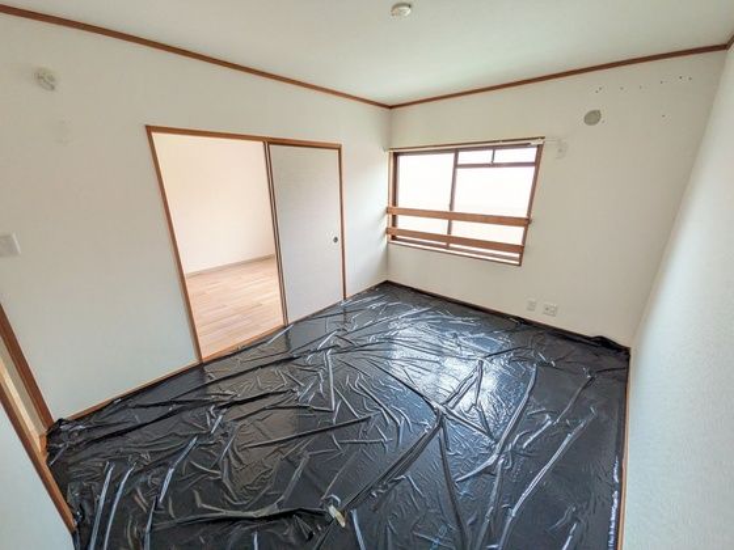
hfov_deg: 102.1
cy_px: 275
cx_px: 367
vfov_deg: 85.7
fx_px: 297
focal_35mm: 14
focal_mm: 1.85
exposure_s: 1/60
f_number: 2.2
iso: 220
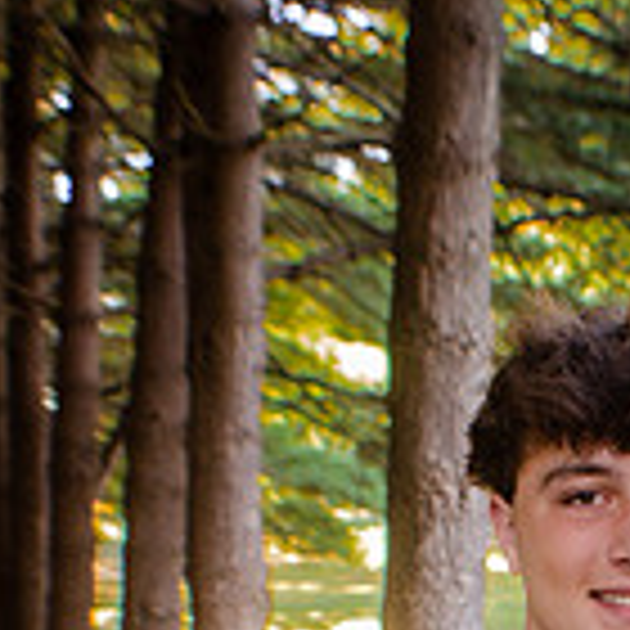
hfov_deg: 12.0
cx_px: 662
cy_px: 756
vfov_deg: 11.9
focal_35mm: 143
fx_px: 2944
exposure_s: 1/80
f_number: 4.5
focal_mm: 35
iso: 400
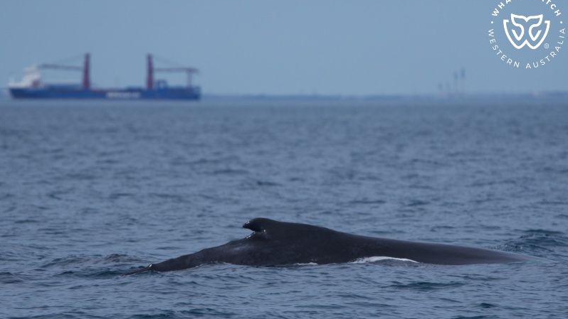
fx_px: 9489
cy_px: 179
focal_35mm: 630
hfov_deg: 3.4
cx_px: 284
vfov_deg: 1.9
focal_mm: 600
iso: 640
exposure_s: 1/3200
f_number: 8
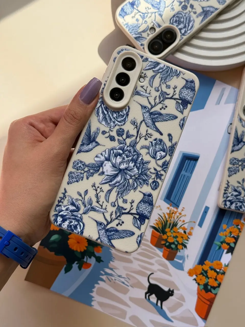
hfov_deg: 30.3
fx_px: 453
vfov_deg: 39.7
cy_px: 164
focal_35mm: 48
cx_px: 122
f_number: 1.78
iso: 80
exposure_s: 1/2577
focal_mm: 6.76
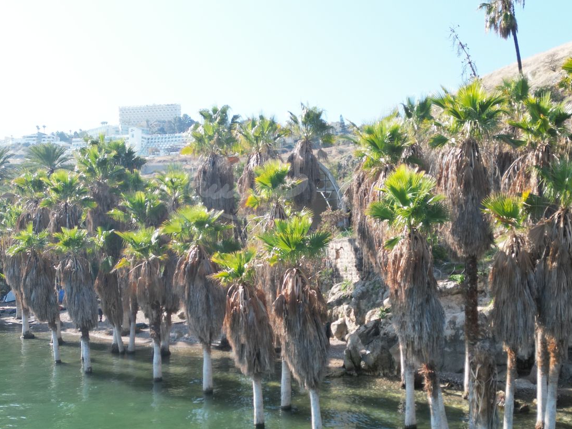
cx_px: 324
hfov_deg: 55.2
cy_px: 282
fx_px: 545
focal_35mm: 33
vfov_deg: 42.4
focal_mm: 6.72
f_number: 1.7
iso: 200
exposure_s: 1/1250
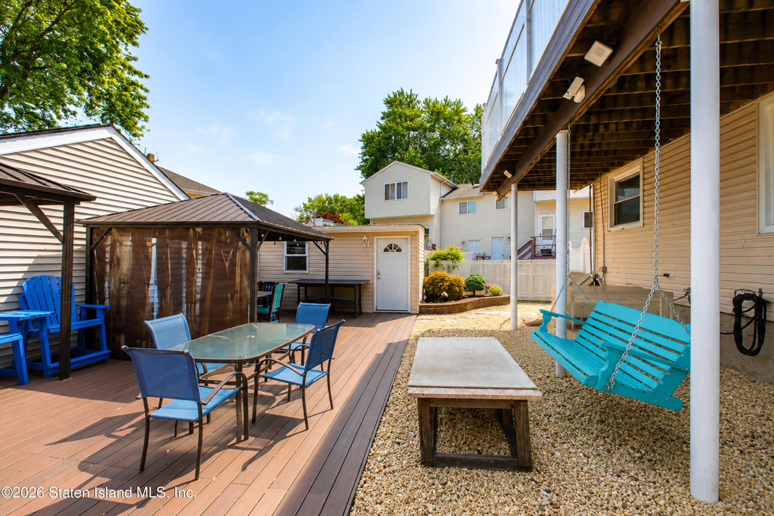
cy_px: 258
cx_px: 387
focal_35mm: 15
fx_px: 322
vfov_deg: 77.3
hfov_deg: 100.4
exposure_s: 1/320
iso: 250
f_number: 8
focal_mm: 10
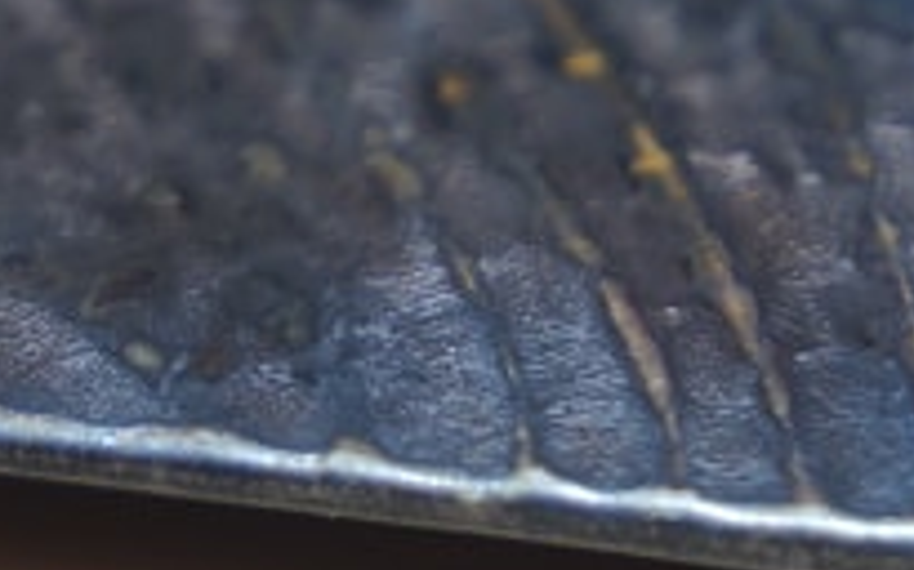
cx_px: 865
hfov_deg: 4.7
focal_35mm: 448
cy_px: -868
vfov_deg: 2.9
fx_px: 11156
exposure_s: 1/80
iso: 125
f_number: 4
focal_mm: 75
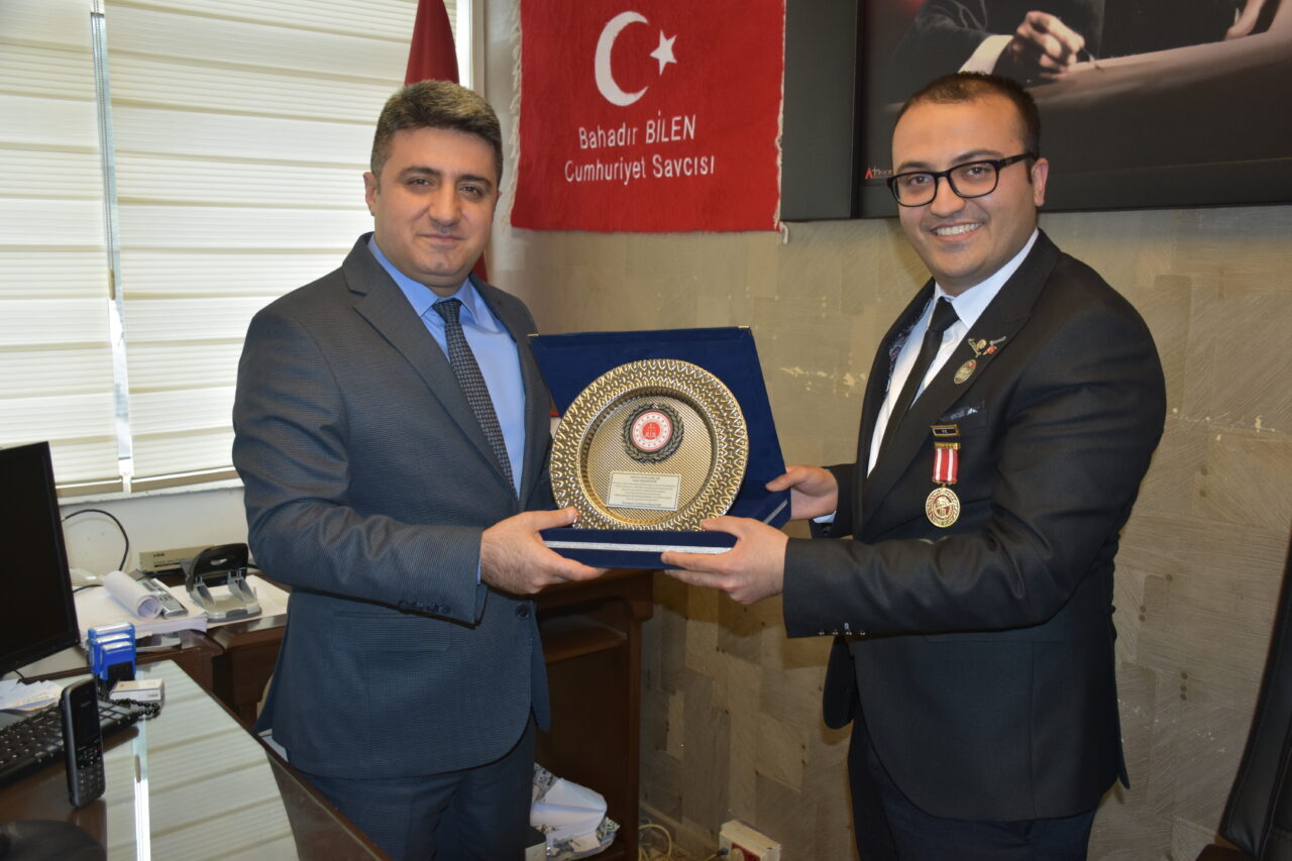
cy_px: 430
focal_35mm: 34
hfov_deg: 55.1
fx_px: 1238
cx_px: 646
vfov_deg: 38.4
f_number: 3.8
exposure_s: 1/100
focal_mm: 23
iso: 400
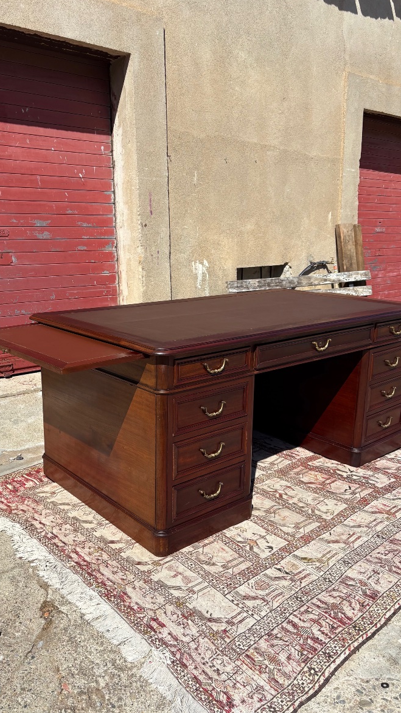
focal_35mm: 29
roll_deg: +2.0
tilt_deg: -11.5
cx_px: 177
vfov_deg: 66.1
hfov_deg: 40.1
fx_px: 548
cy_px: 360
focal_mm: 5.96
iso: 50
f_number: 1.6
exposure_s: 1/4065
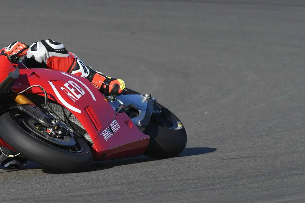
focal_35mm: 939
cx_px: 101
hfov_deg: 2.2
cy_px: 105
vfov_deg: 1.5
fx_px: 7955
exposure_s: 1/1000
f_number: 8
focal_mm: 410
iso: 400
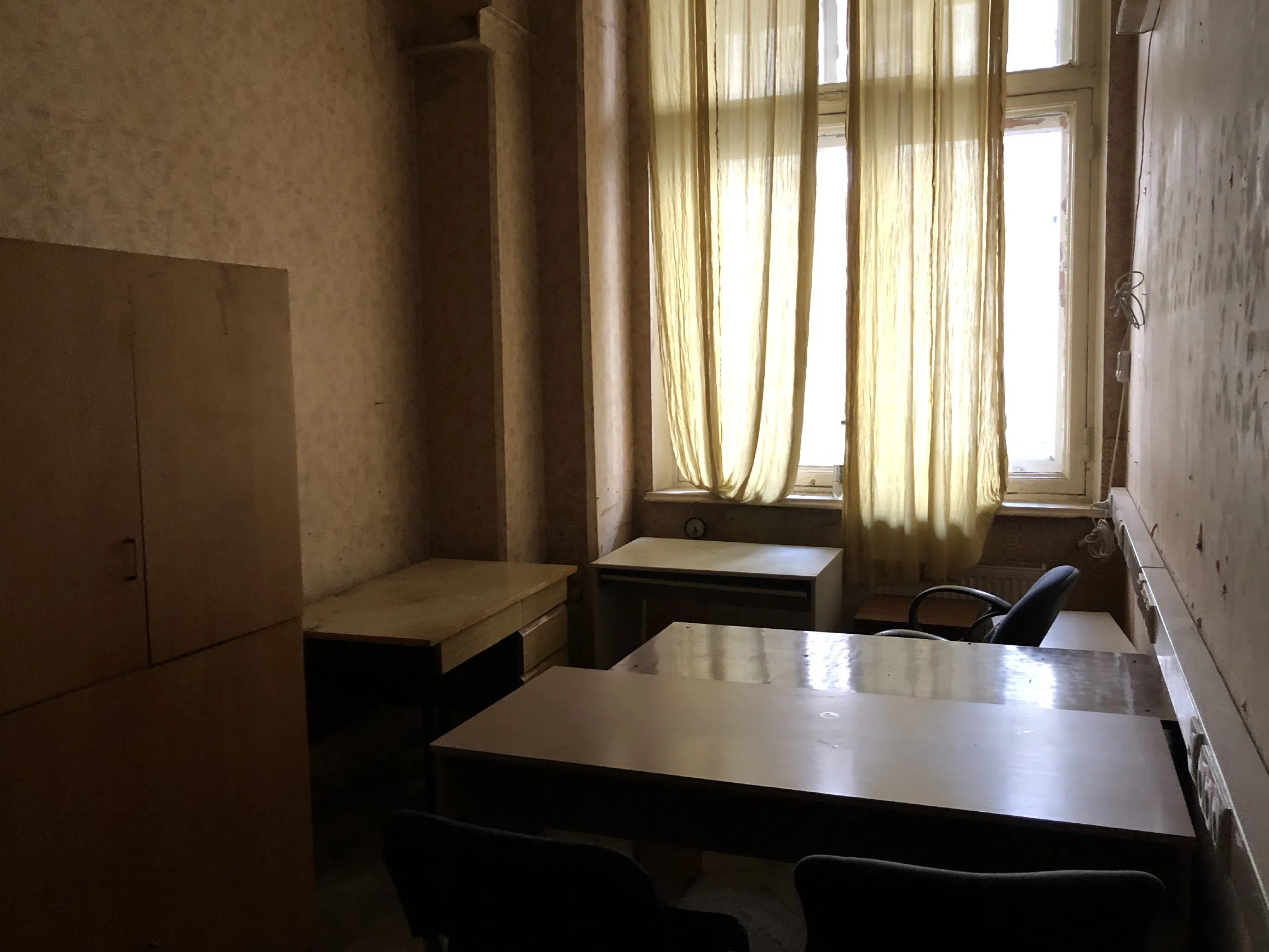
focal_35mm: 29
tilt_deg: -2.9
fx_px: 1063
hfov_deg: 61.7
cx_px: 647
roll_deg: +1.1
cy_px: 465
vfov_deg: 48.2
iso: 80
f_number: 1.8
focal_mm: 4
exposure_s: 1/17
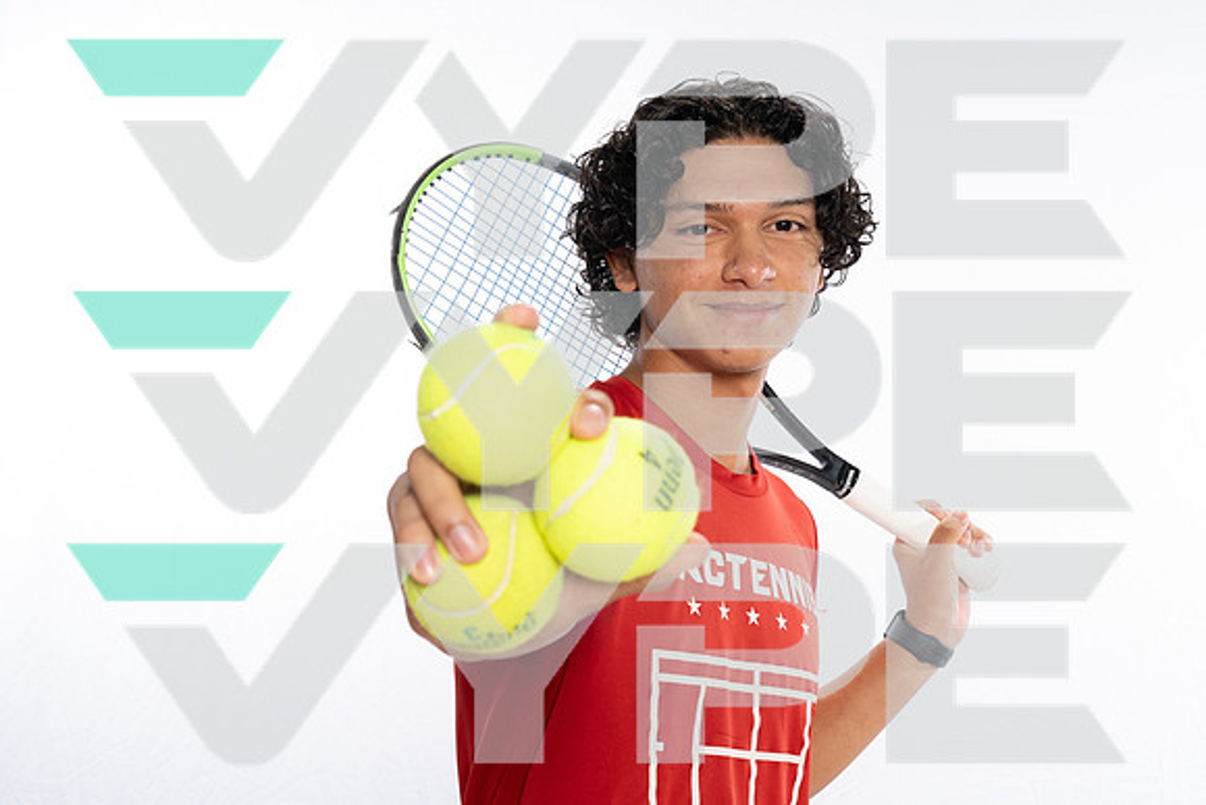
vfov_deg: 25.5
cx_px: 603
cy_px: 402
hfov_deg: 37.5
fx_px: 1776
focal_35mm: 53
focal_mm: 53
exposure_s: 1/250
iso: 1250
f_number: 11
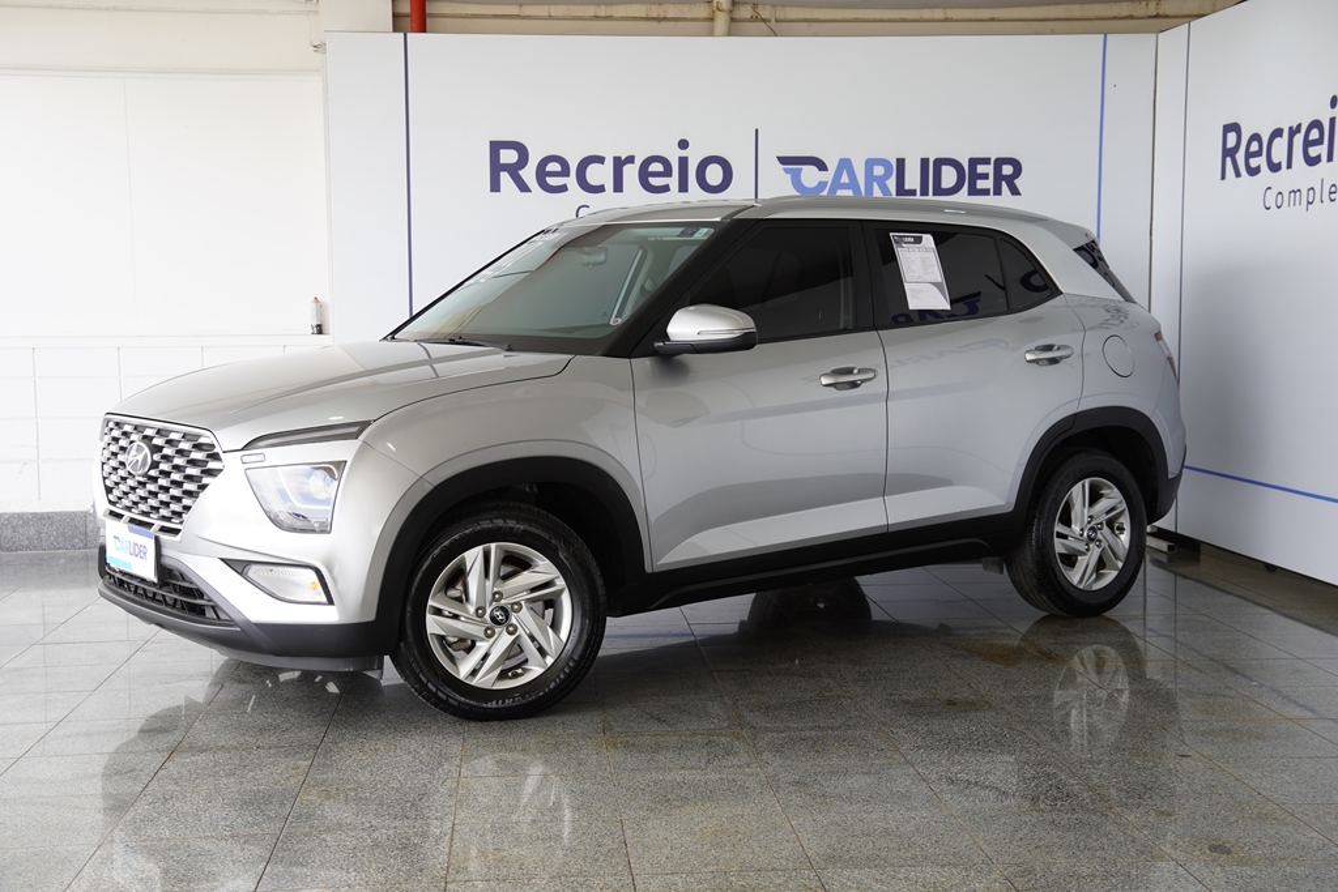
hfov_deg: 43.6
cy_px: 446
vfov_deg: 29.9
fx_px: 1673
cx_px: 669
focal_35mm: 45
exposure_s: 1/60
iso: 100
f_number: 4.5
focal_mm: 30
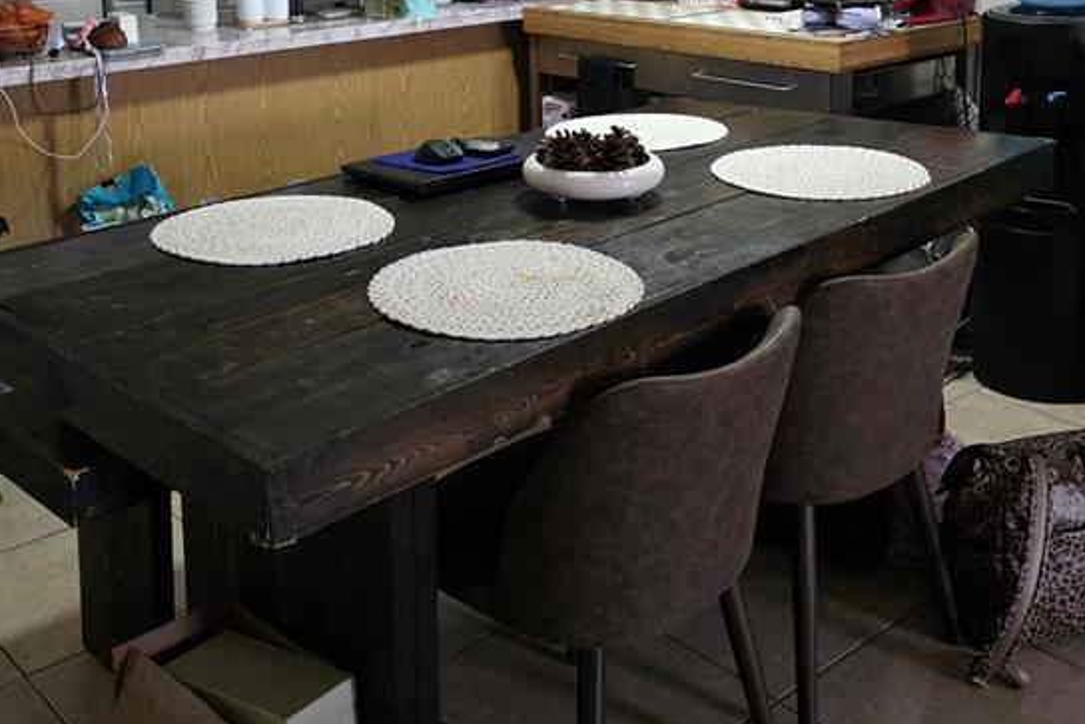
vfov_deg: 28.6
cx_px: 511
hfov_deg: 43.6
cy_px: 60
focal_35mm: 45
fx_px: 1357
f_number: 1.7
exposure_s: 1/120
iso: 2000
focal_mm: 6.25
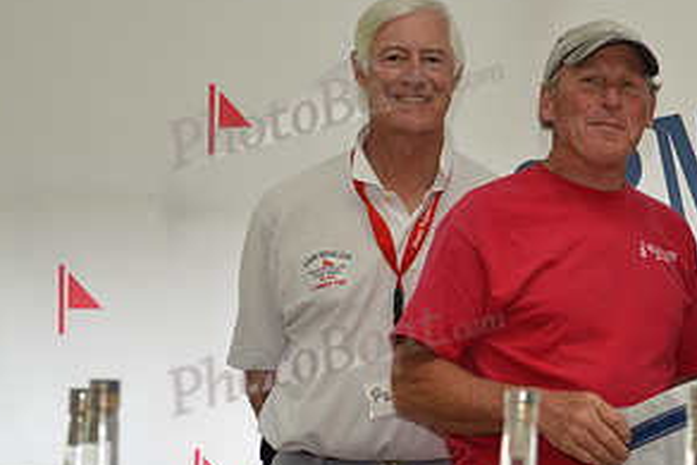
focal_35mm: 139
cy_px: 197
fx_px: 2692
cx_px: 630
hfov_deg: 14.6
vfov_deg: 9.9
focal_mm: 70
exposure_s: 1/250
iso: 1600
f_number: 4.5
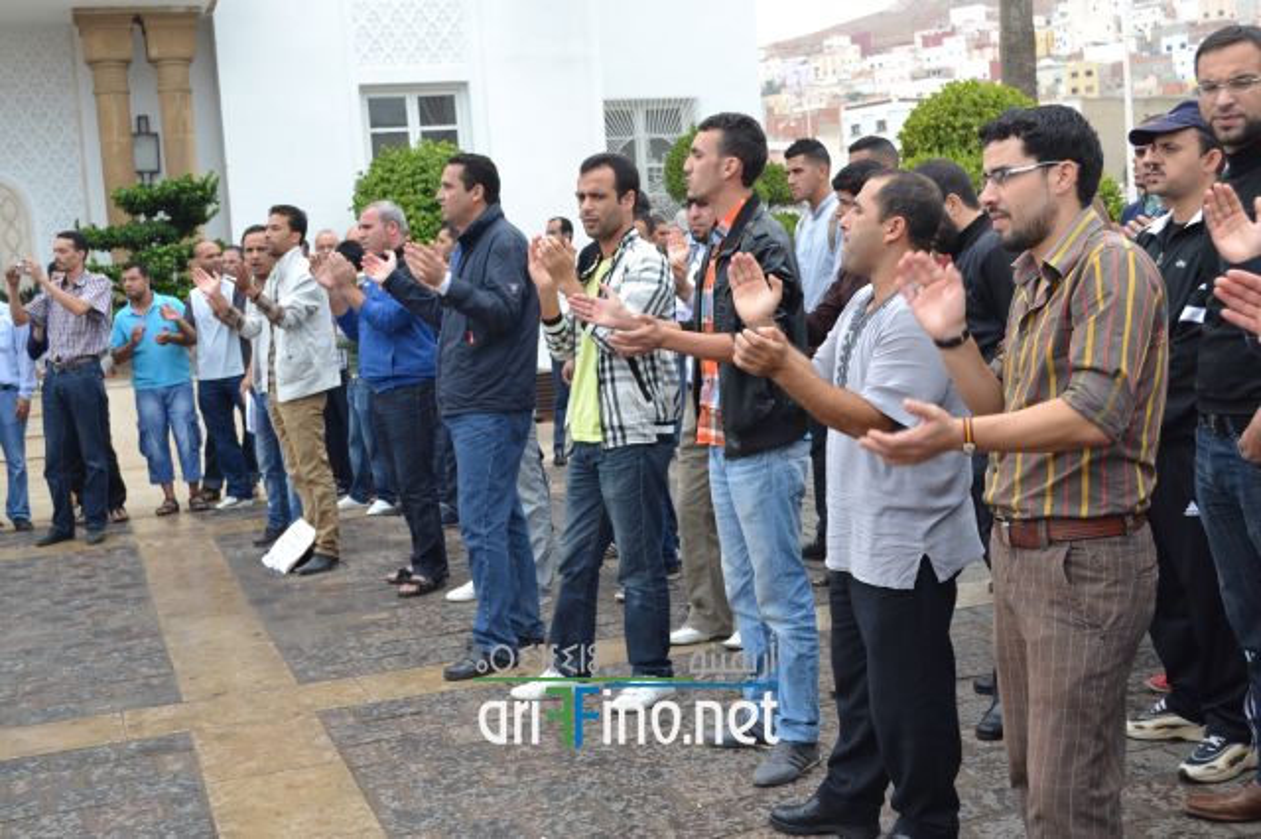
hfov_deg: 43.6
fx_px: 1575
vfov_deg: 29.8
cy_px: 420
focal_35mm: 45
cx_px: 630
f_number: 5.6
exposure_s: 1/125
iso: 100
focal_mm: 30
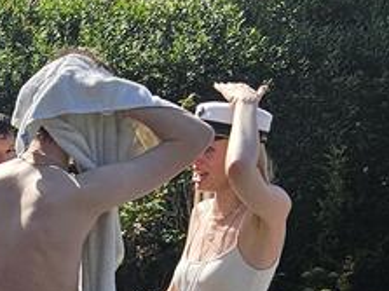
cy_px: 425
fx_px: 1337
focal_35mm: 119
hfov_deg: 14.4
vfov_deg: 11.9
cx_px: -330
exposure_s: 1/1272
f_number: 1.8
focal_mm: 5.4
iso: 25
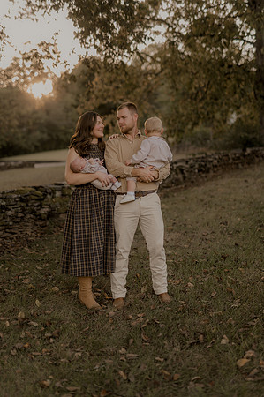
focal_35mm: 50
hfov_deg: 26.9
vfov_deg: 39.6
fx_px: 551
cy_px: 198
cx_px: 132
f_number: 1.8
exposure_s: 1/400
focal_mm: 50
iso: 160
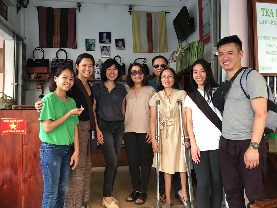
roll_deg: +0.5
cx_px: 138
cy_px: 104
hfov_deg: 61.6
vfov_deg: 48.3
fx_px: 232
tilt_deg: +3.0
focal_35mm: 29
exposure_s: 1/33
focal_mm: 4.15
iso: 40
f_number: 2.2
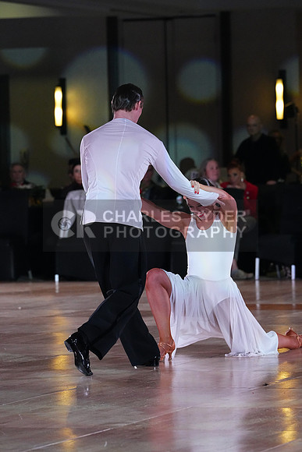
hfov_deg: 6.9
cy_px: 226
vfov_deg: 10.3
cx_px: 151
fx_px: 2515
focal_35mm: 200
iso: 8000
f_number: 6.3
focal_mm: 200
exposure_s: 1/400
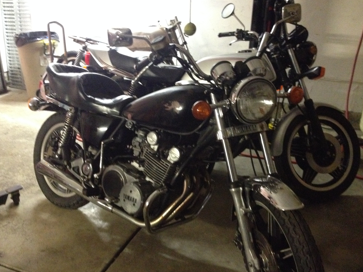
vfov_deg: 36.8
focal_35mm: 39
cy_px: 144
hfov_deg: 47.9
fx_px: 409
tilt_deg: -25.1
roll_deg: -1.0
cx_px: 174
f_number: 2.4
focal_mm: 4.28
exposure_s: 1/15
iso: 800
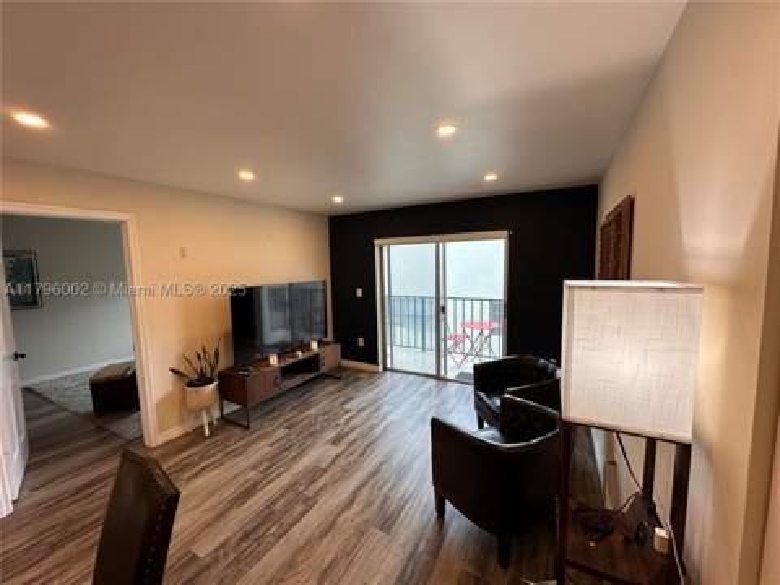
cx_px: 390
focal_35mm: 14
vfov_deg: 85.7
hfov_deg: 102.1
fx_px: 315
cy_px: 292
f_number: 2.2
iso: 80
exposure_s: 1/120
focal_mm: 2.22
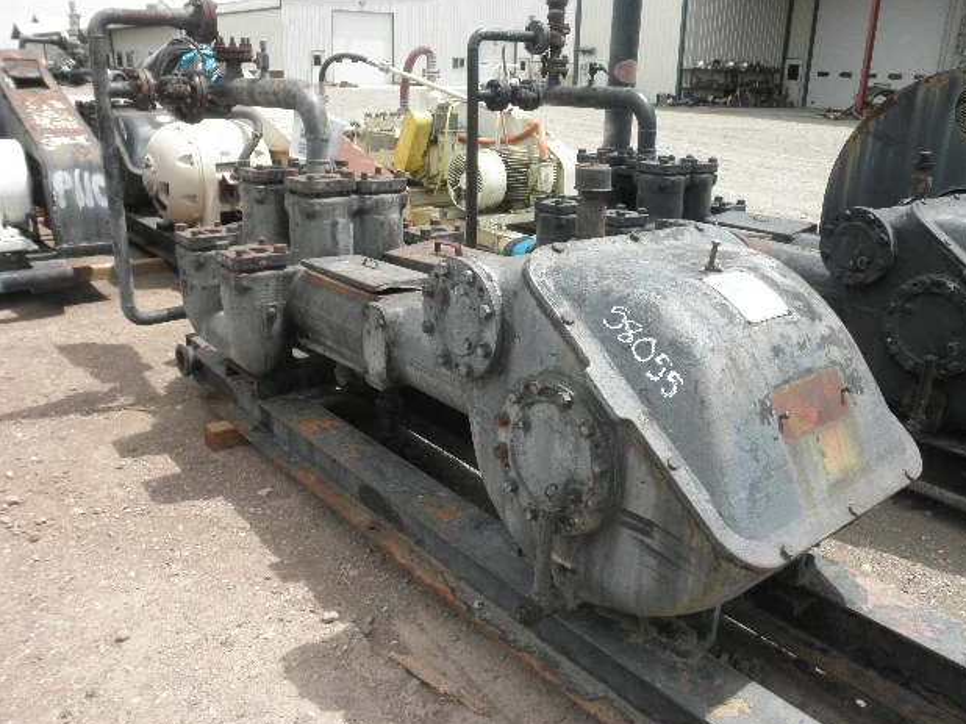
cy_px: 369
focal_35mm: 29
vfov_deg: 48.2
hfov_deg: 61.7
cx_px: 499
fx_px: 809
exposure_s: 1/500
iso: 64
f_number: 3
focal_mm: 5
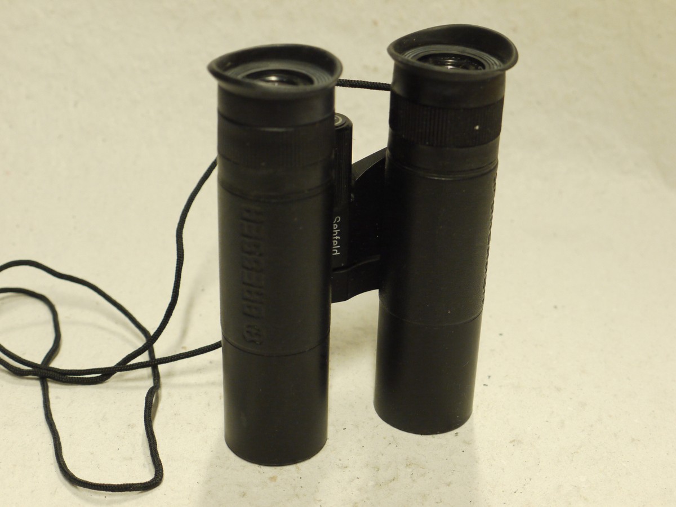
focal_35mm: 62
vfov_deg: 23.7
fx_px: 1211
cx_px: 338
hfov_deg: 31.2
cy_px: 254
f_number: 5.4
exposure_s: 1/50
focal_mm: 31
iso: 800
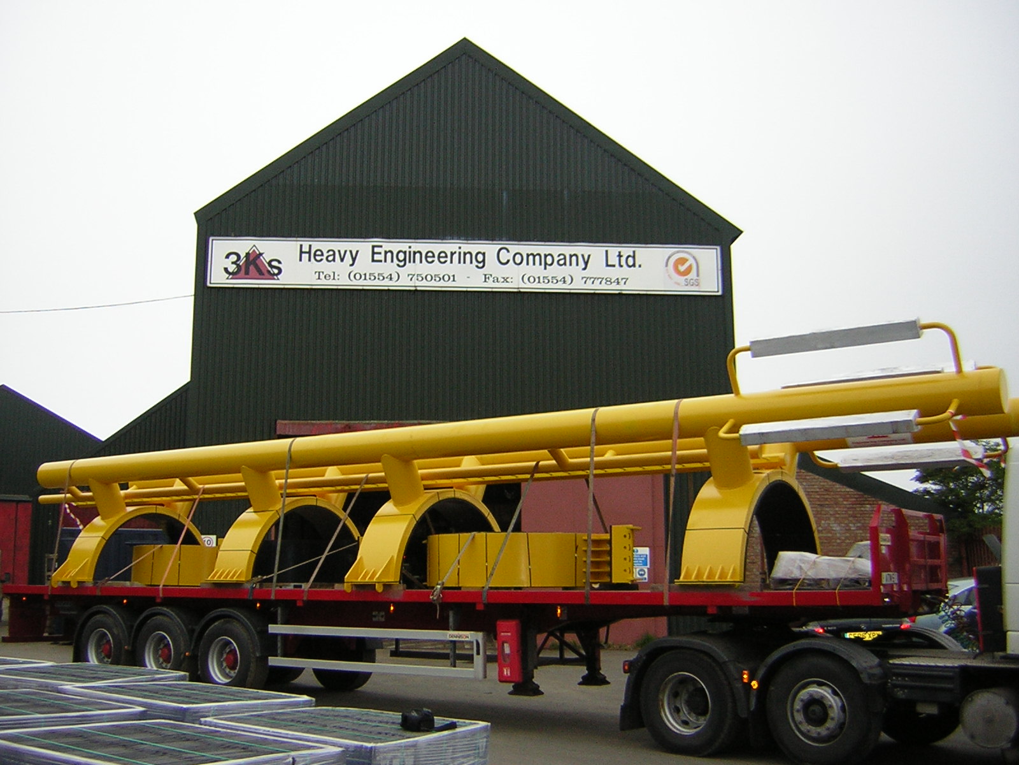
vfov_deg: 39.7
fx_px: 1060
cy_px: 382
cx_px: 510
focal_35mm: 36
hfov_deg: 51.4
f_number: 2.6
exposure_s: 1/97.3
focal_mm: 4.7
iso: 71
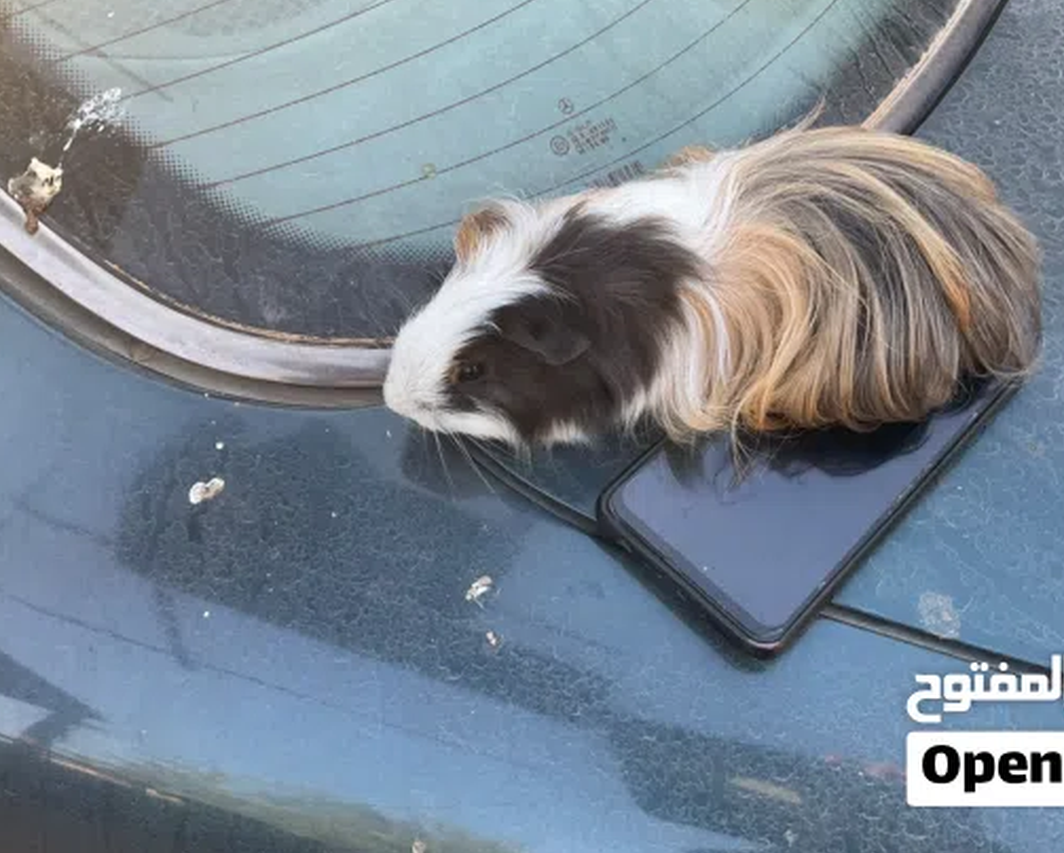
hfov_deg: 50.2
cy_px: 349
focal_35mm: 36
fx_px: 1134
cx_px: 588
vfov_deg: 41.0
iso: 40
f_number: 1.8
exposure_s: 1/120
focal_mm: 3
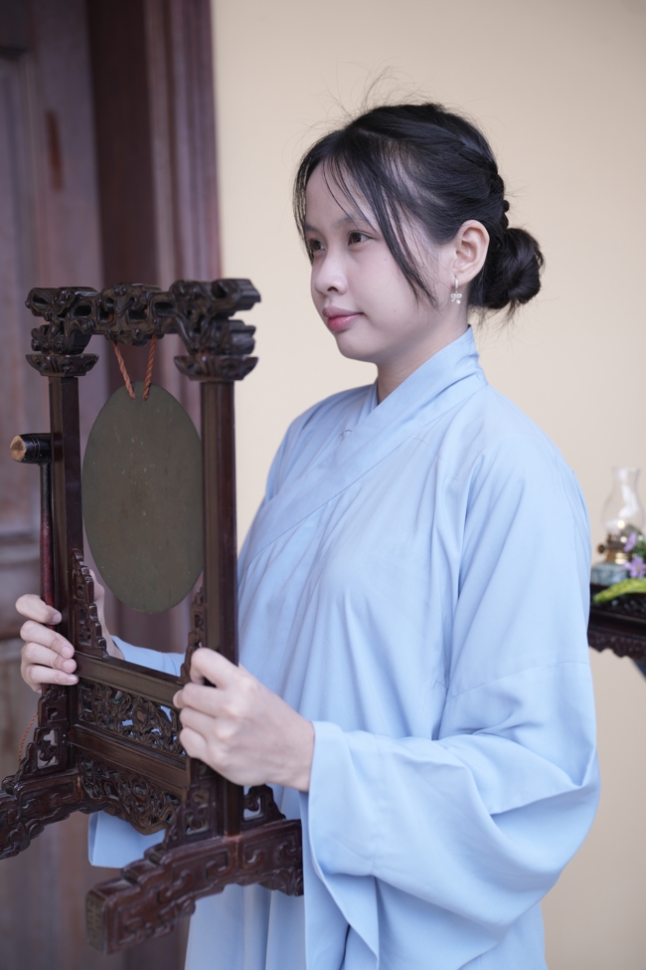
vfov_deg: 35.6
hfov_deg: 24.2
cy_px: 485
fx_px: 1507
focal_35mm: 56
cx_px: 323
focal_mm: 56
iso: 160
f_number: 2.8
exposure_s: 1/200
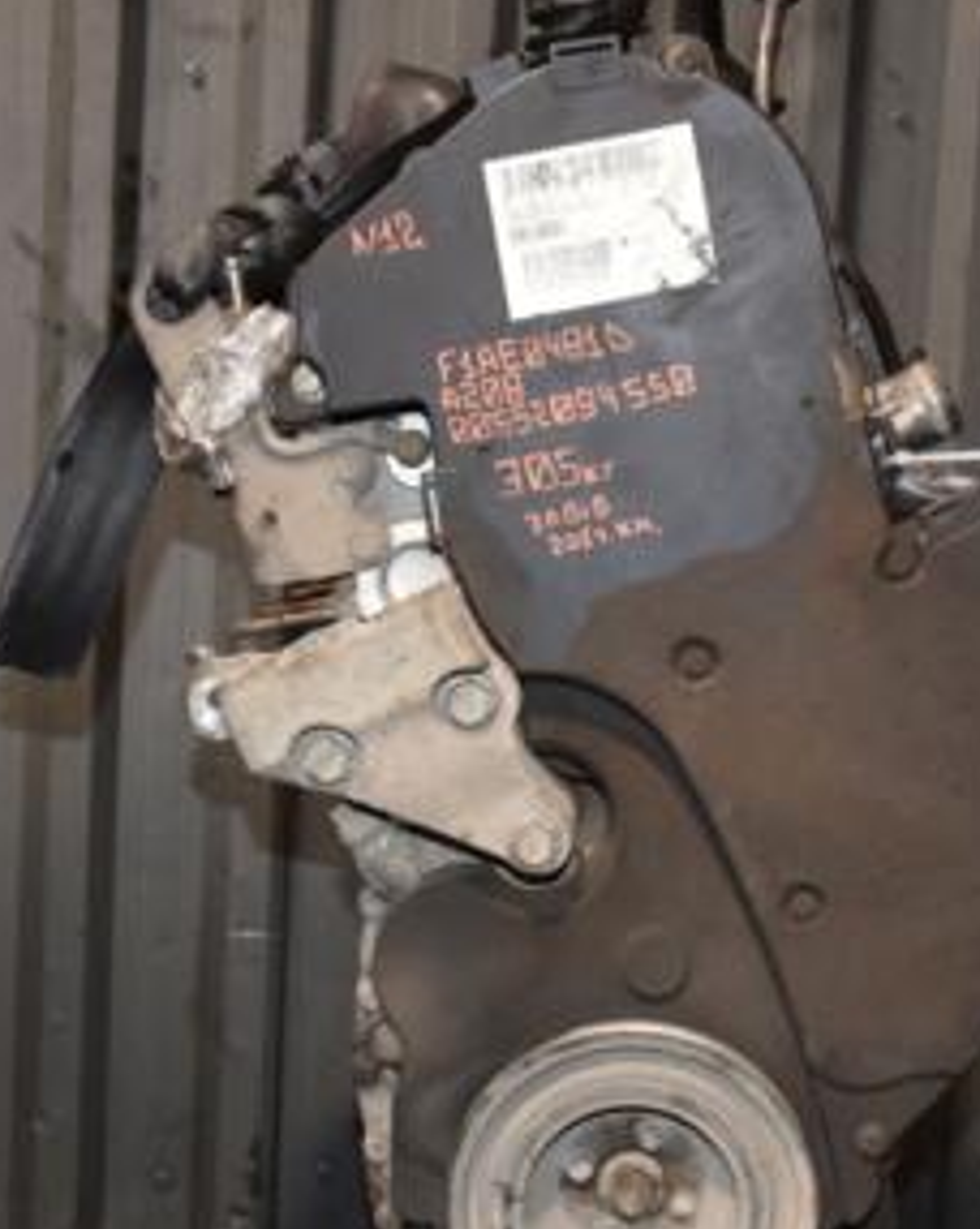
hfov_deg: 21.5
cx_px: 576
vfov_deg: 26.7
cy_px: 765
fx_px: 2580
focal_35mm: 71
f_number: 5
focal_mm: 24
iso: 800
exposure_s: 1/60
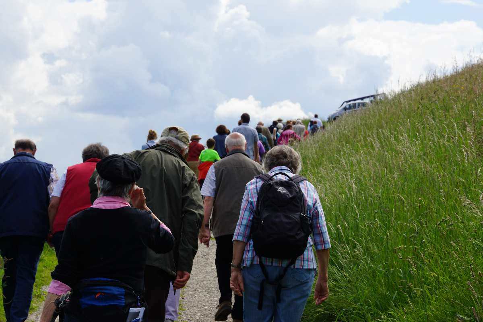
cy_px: 161
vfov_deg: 13.0
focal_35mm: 105
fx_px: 1409
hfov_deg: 19.5
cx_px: 242
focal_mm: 70
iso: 100
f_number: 10
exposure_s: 1/160
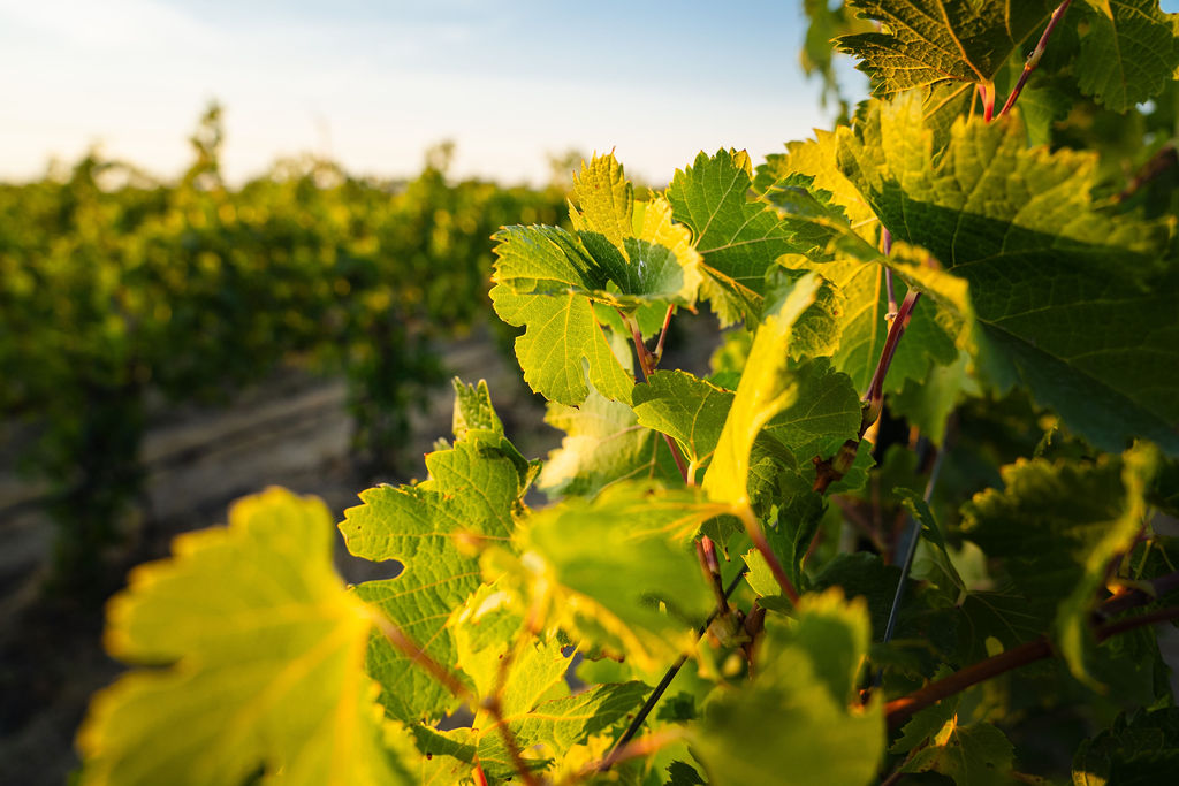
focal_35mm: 24
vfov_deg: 53.1
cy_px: 393
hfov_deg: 73.7
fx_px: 786
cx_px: 590
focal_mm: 24
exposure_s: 1/400
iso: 640
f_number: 5.6
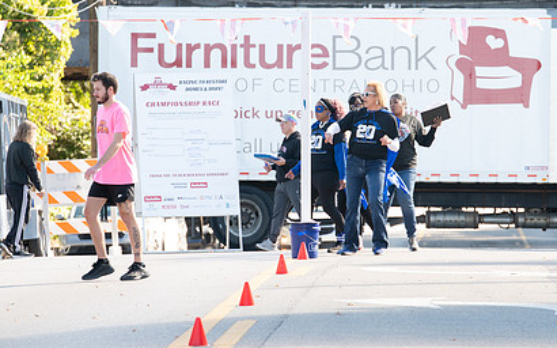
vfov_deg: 4.0
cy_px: 151
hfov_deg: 6.3
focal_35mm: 331
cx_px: 299
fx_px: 5023
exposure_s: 1/320
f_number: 7.1
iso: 640
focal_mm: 200
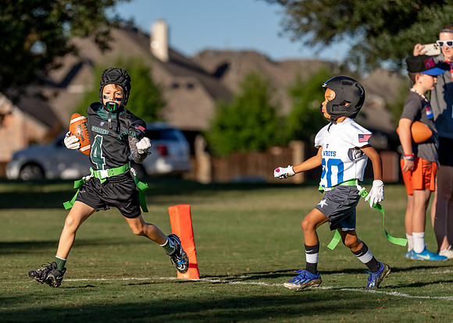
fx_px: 2474
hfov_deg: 10.5
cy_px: 195
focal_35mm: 192
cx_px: 158
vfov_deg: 7.5
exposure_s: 1/2000
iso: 100
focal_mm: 143
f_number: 2.8
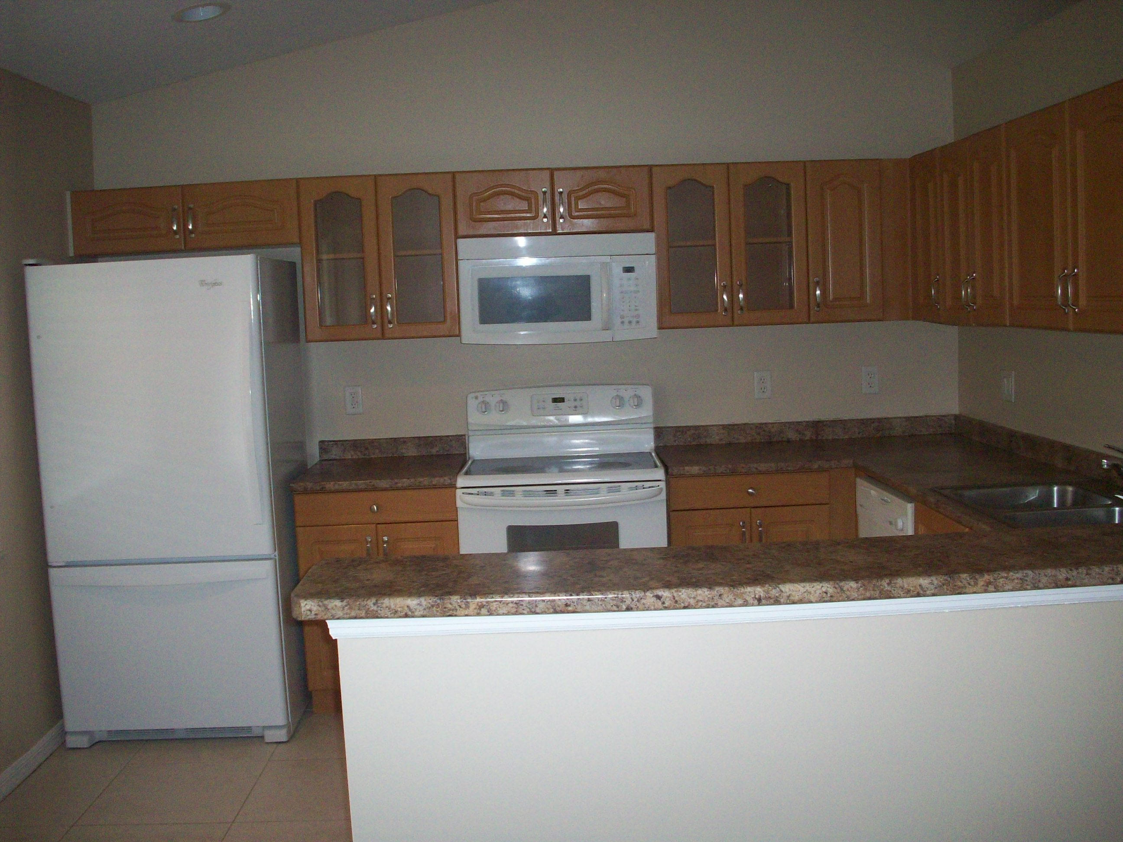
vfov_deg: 38.7
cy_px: 421
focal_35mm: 37
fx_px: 1200
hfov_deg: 50.1
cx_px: 562
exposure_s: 1/64
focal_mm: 6.2
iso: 200
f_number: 2.8
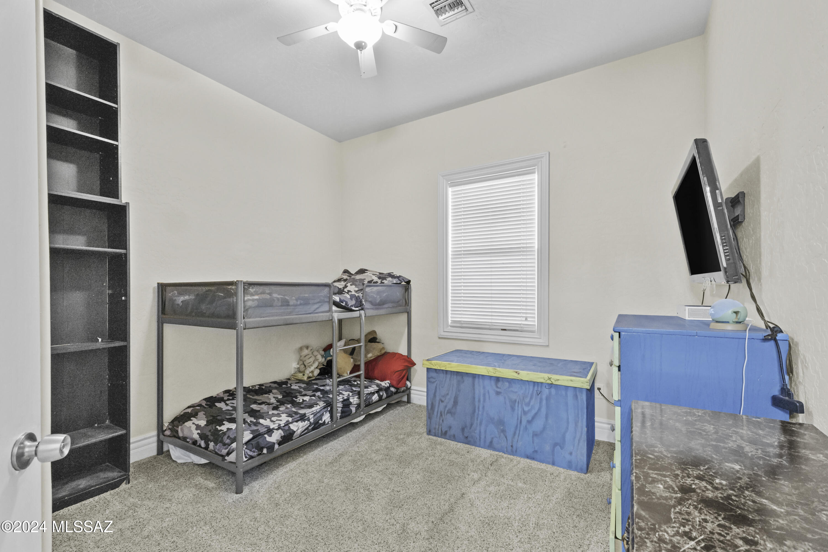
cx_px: 414
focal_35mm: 15
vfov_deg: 77.3
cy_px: 276
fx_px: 345
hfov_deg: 100.4
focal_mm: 10
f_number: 5.6
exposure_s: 1/6
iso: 400
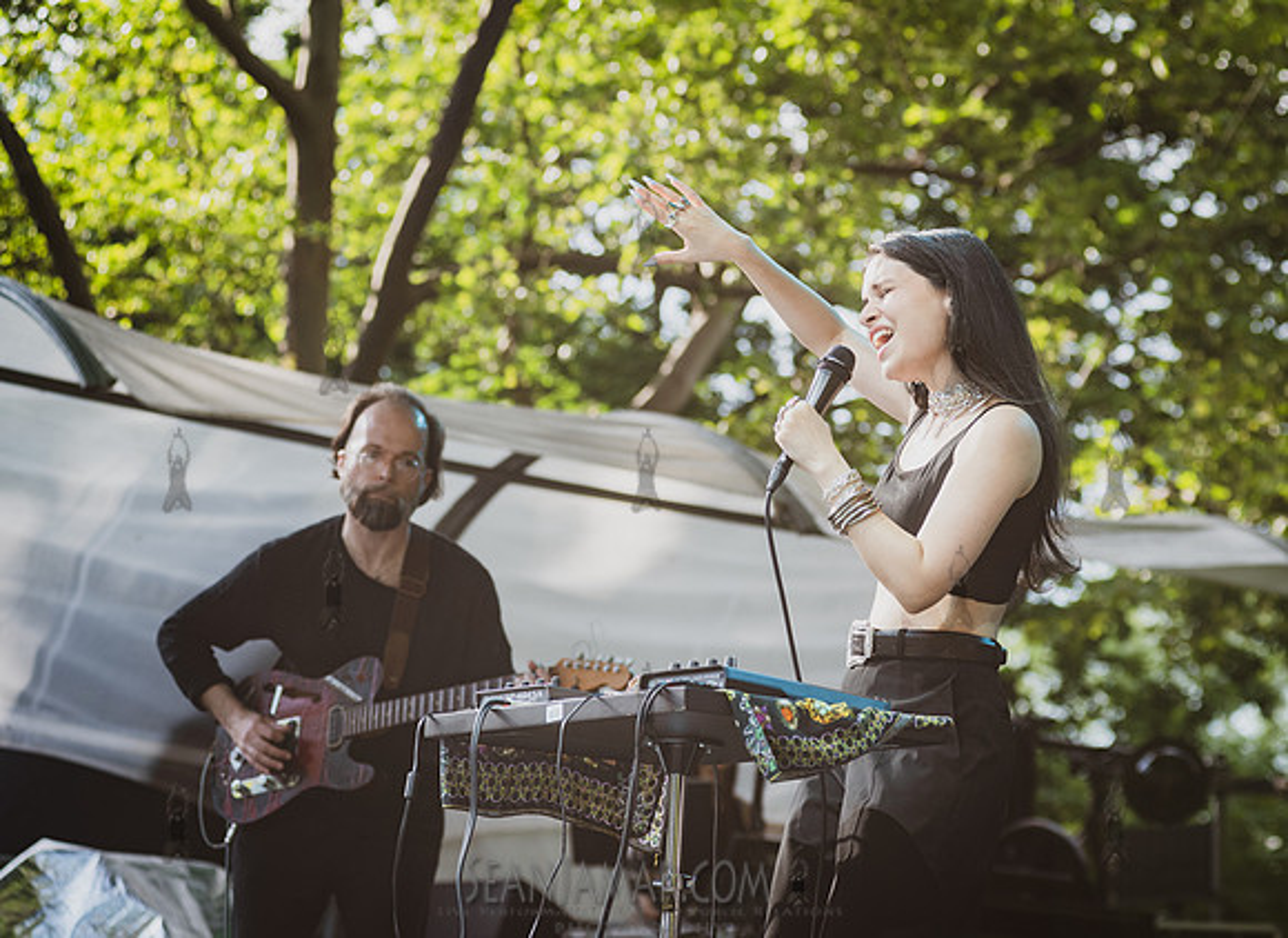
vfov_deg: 13.6
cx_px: 808
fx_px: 3940
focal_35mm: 107
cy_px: 399
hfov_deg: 18.5
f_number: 4
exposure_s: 1/1250
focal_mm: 86
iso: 500
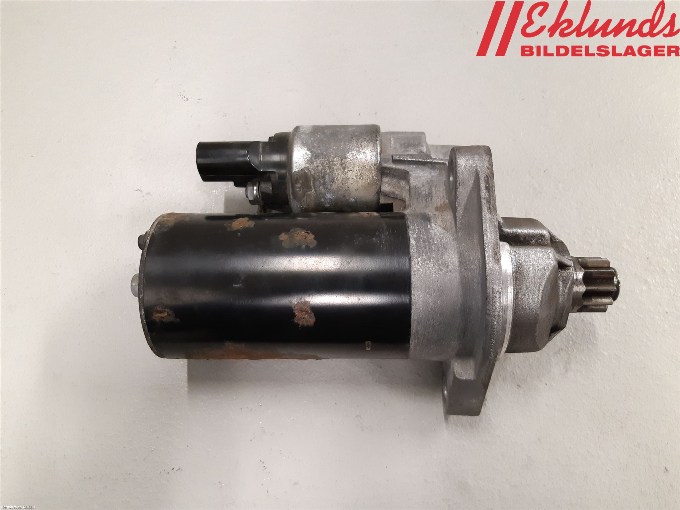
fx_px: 511
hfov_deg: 67.3
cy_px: 255
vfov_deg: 53.1
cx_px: 340
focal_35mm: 26
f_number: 1.7
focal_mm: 3.93
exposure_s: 1/50
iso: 250
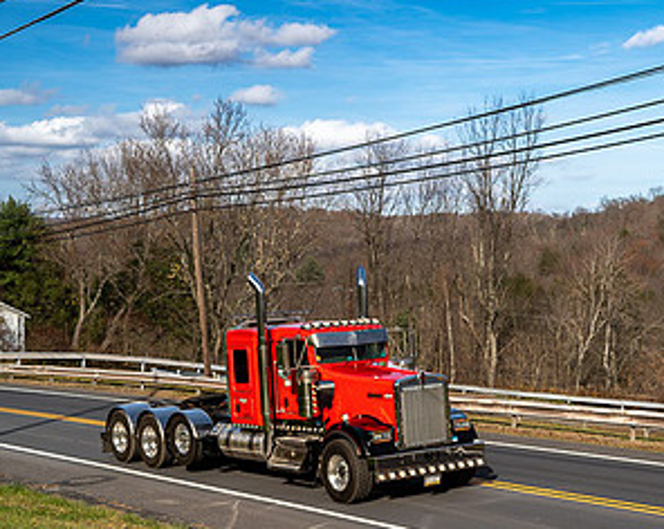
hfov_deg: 26.9
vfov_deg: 21.8
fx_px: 1374
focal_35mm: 70
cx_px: 482
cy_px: 317
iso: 125
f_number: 2.2
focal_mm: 38
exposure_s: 1/160
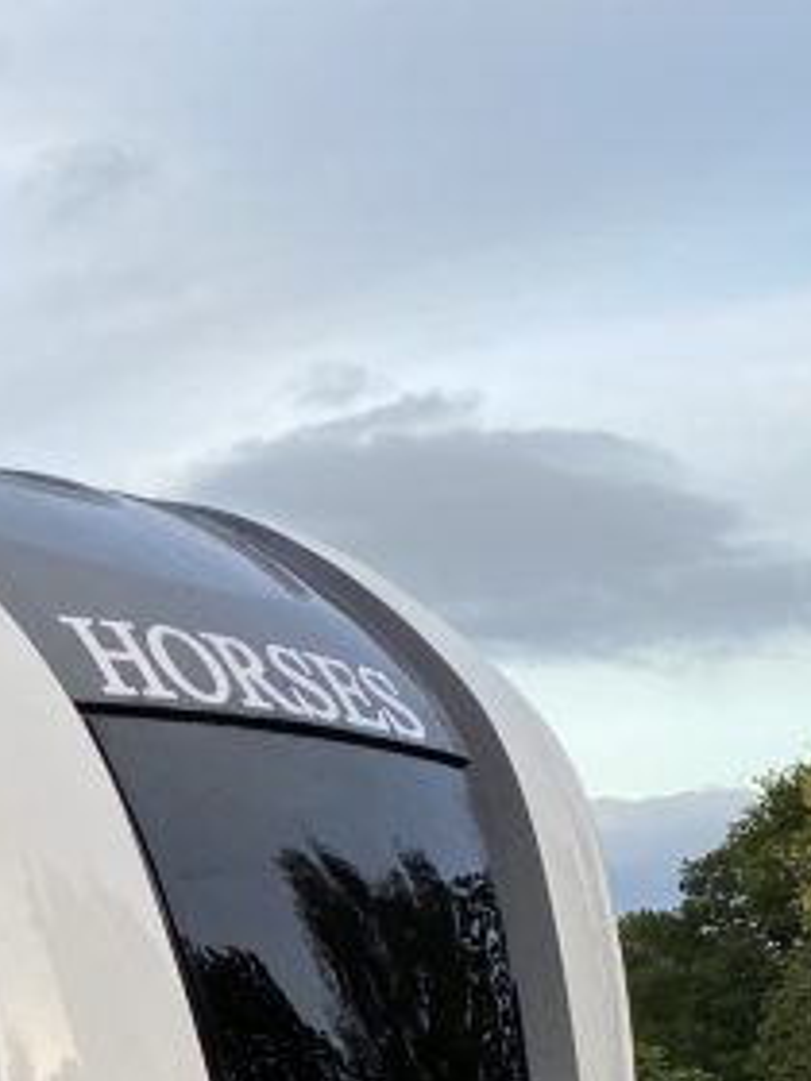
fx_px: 2968
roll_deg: -0.2
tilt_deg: -2.7
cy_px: 1282
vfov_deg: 19.5
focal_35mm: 95
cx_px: -201
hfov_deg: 15.0
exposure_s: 1/137
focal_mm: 4.25
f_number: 1.8
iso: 32
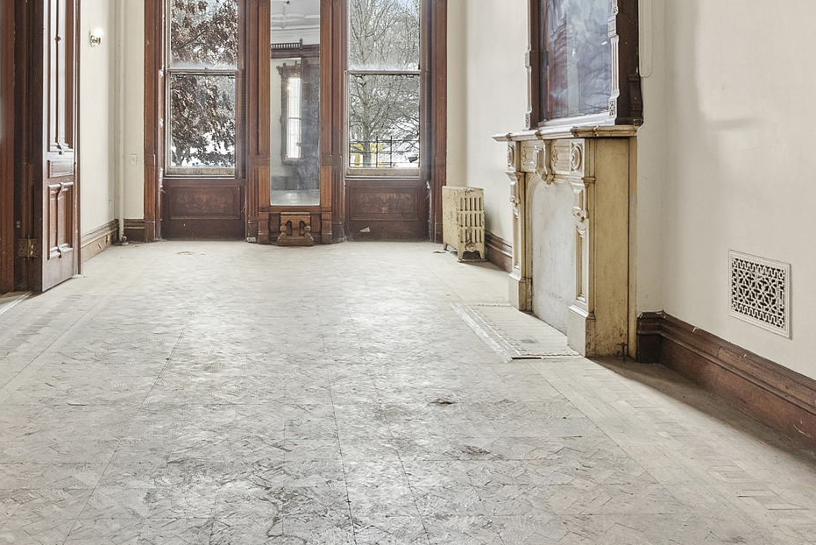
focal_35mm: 33
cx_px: 290
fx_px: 748
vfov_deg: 39.2
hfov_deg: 56.3
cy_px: 152
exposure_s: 1/8
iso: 1600
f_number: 16
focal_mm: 16
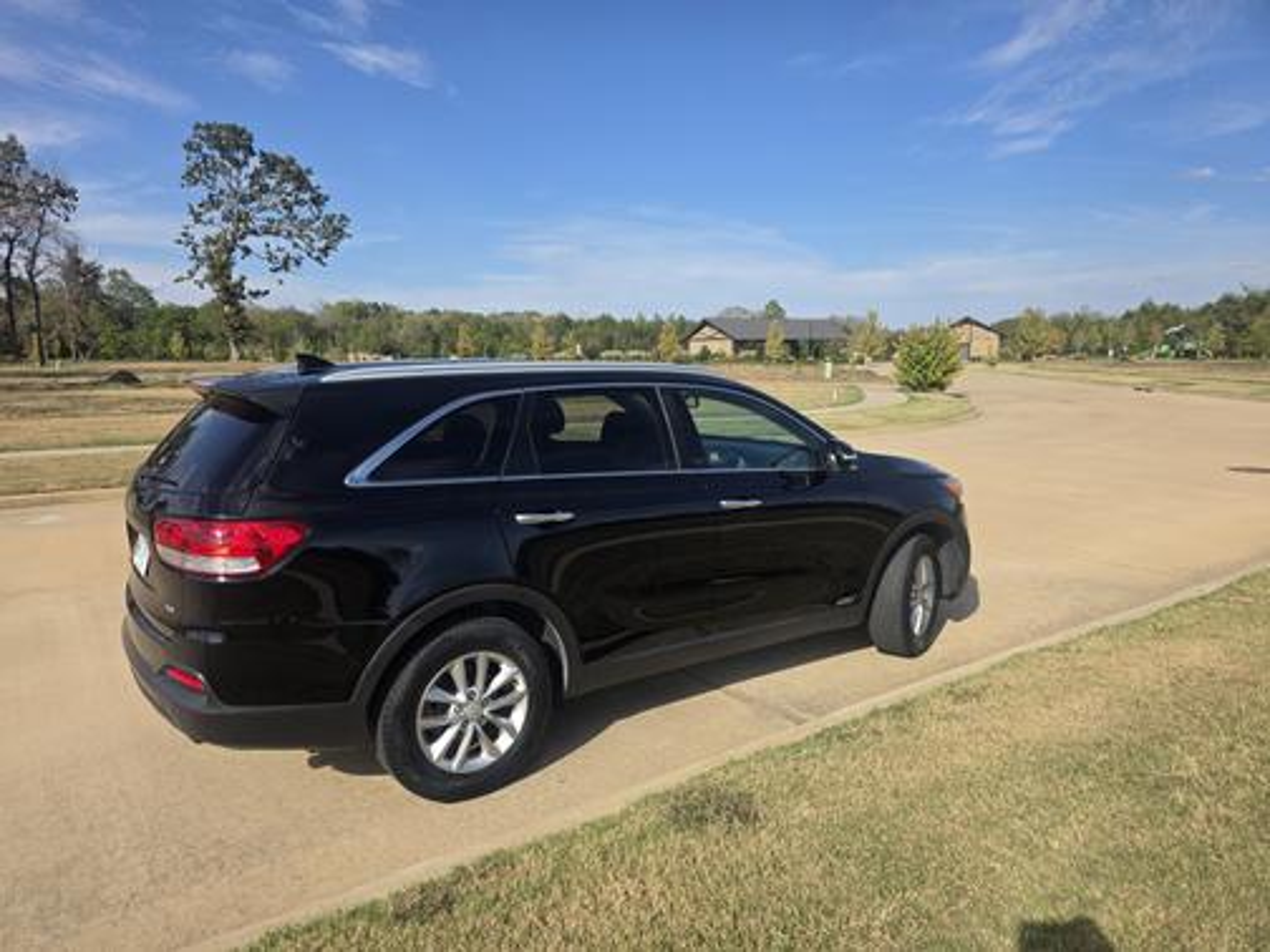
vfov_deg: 58.9
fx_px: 844
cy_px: 476
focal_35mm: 23
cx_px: 635
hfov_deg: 73.9
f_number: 1.7
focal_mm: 6.3
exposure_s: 1/5296
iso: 80
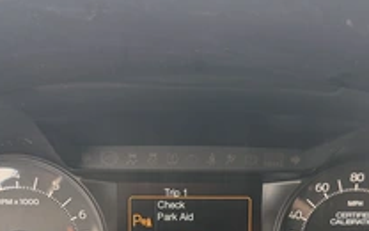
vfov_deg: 24.7
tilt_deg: -27.2
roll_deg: -1.0
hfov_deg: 41.1
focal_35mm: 49
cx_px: 188
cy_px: 249
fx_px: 493
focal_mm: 6.76
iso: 200
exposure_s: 1/151
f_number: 1.78
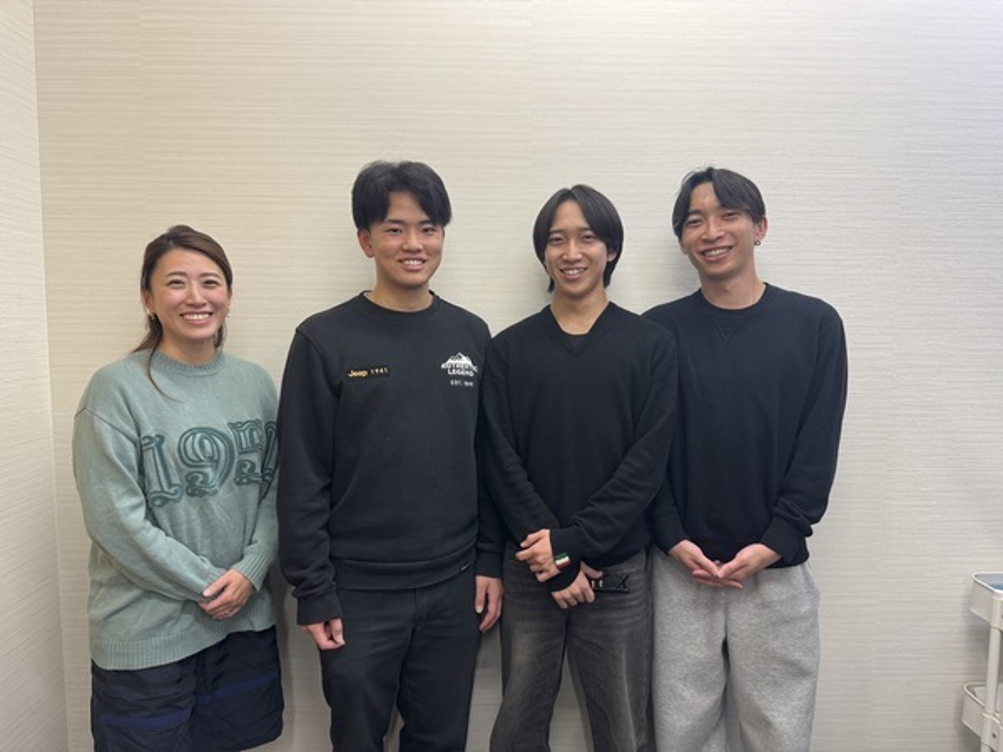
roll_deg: +0.1
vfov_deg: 56.8
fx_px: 695
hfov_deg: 71.6
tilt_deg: -5.6
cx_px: 502
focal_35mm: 24
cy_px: 376
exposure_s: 1/100
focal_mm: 6.76
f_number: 1.78
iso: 160
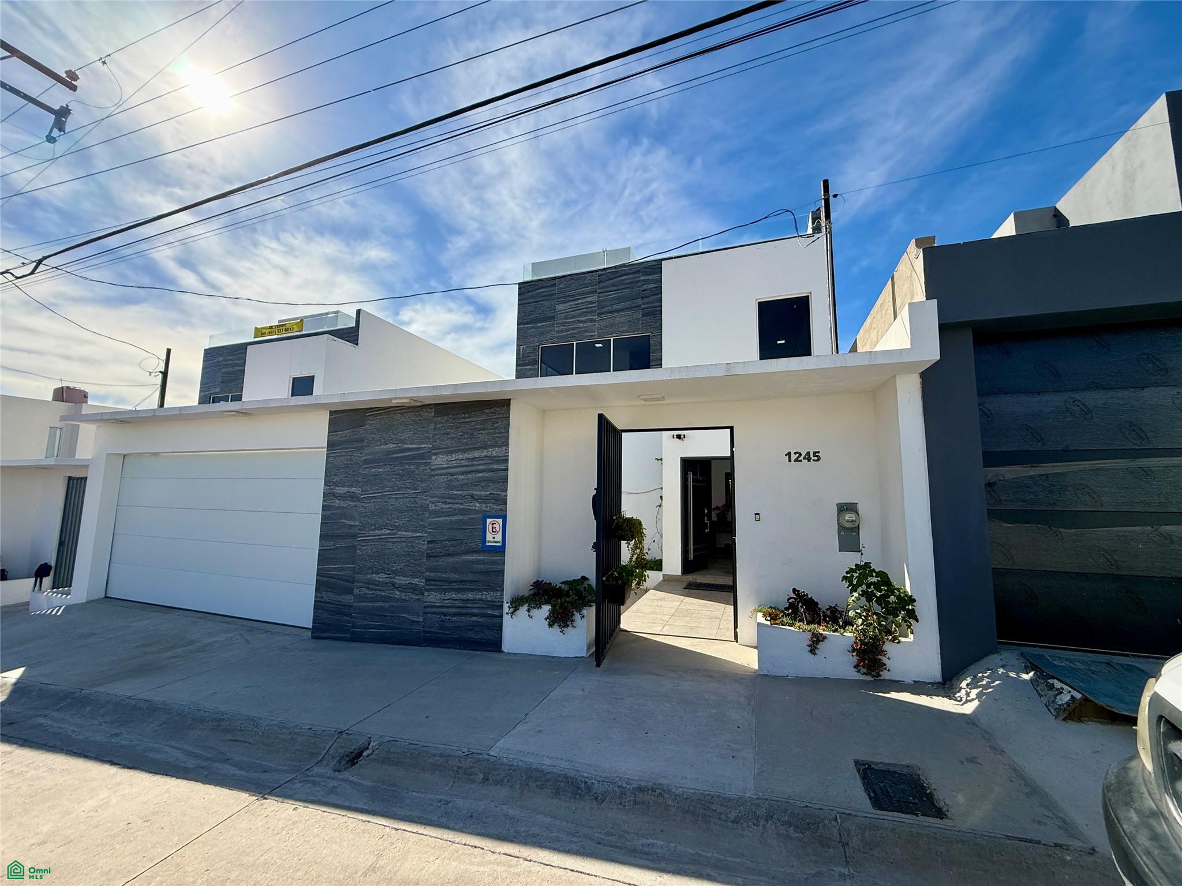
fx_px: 478
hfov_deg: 102.1
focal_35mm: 14
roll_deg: -0.5
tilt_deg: +6.4
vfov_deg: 85.7
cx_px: 591
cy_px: 443
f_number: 2.2
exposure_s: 1/3289
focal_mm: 2.22
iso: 64
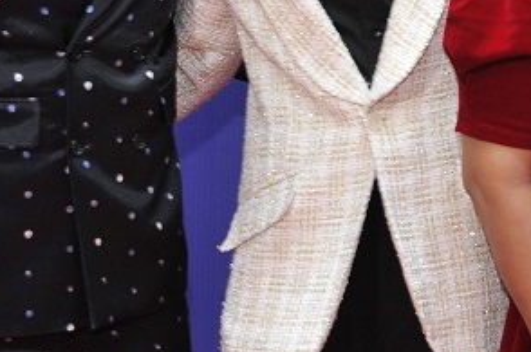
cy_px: 19
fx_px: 3107
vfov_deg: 6.5
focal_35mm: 211
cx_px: 522
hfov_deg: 9.7
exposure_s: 1/60
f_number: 4.8
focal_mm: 62
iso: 1600
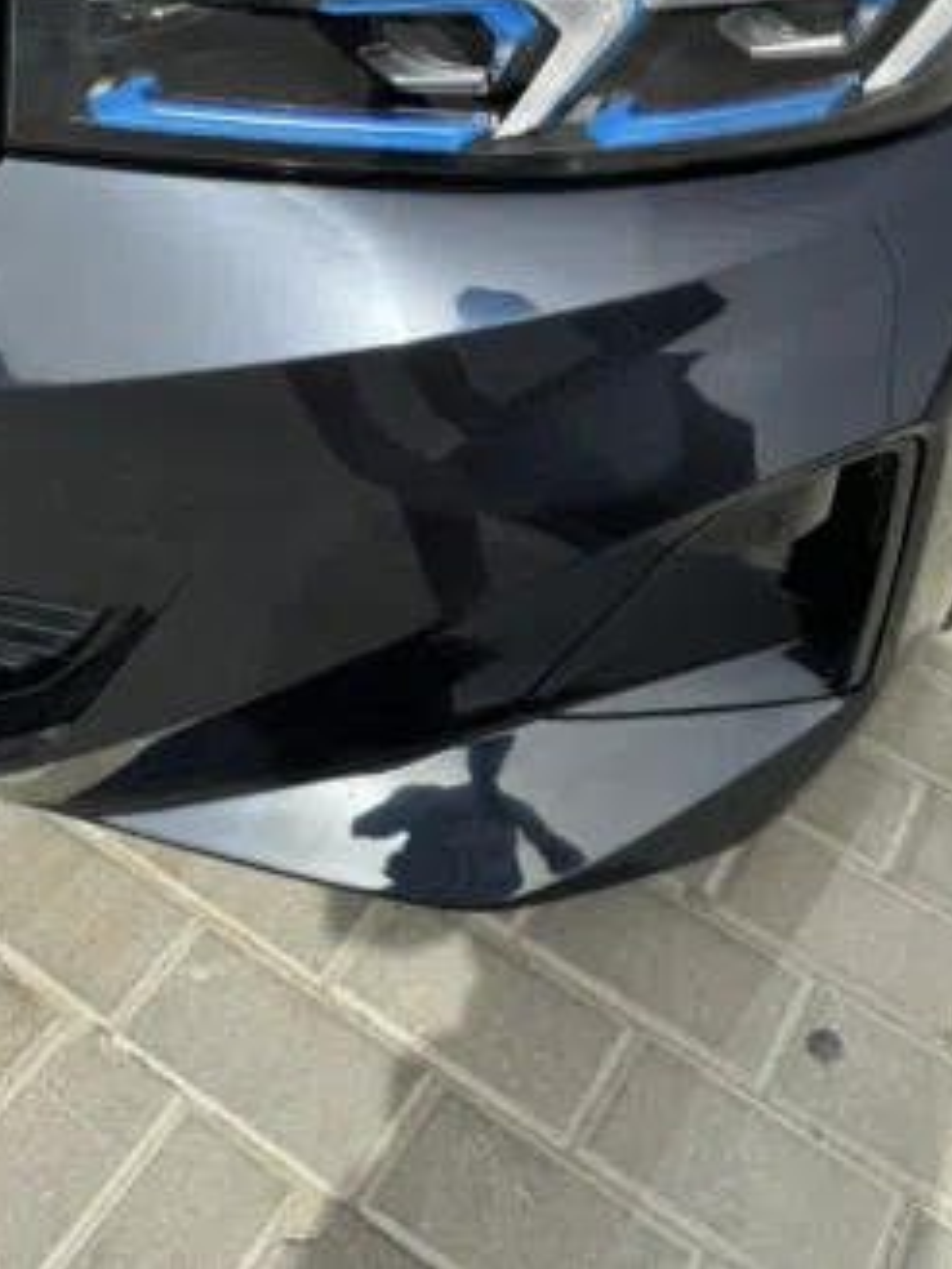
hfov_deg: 36.7
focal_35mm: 39
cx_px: 565
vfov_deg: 45.3
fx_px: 1430
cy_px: 242
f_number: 1.78
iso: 80
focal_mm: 6.76
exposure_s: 1/2252
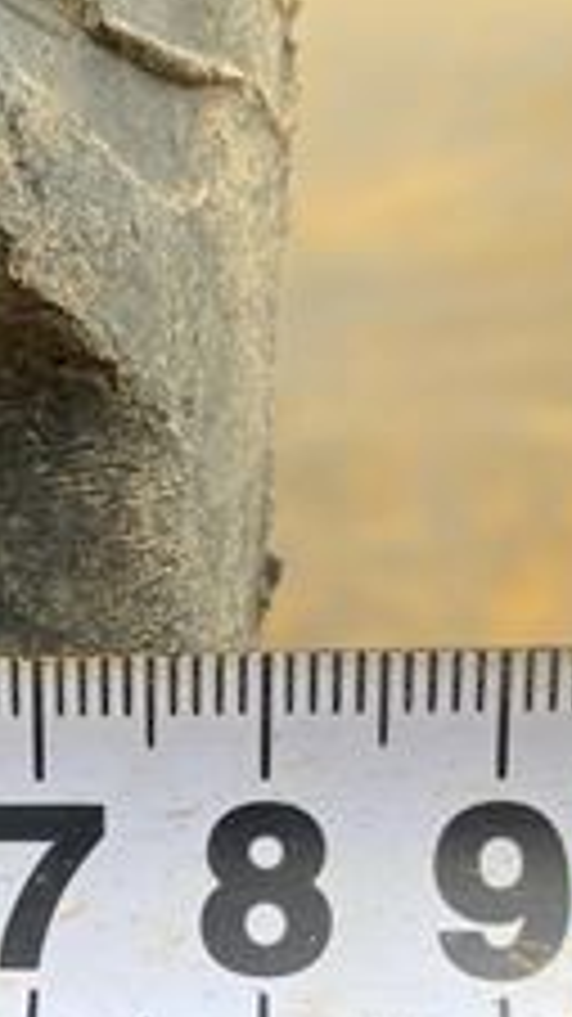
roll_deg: +4.9
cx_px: -158
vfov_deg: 26.7
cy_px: 900
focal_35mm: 77
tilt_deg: -33.4
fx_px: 2078
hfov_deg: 15.0
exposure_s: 1/481
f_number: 1.8
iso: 32
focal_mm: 4.25
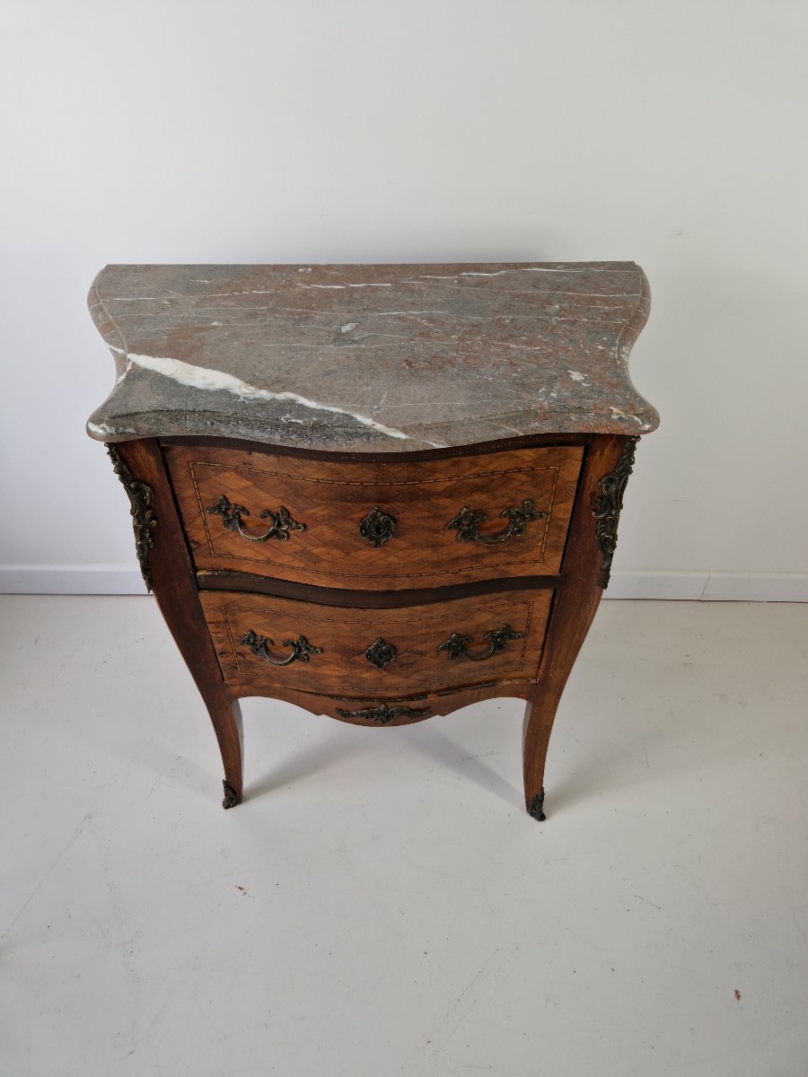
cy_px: 538
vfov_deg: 73.9
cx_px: 404
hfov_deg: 58.9
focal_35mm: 23
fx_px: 716
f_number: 1.8
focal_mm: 5.4
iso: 50
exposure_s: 1/100
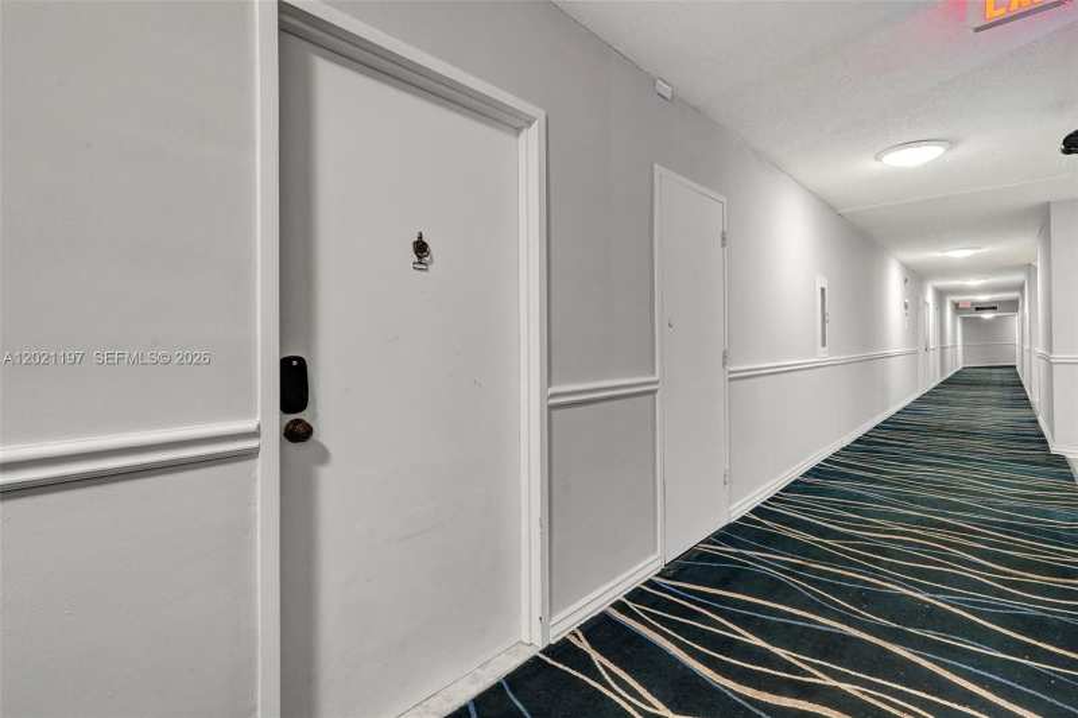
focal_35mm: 16
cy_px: 359
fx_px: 479
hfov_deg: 96.7
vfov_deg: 73.7
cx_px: 539
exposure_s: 1
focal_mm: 16
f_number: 13
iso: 640
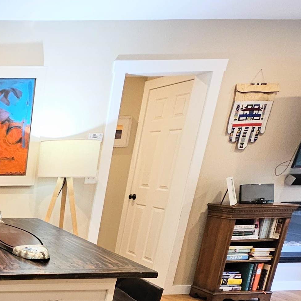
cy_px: 292
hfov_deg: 33.4
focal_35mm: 36
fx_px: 354
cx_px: -92
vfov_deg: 41.0
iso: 200
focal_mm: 2.2
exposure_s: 1/60
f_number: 2.2
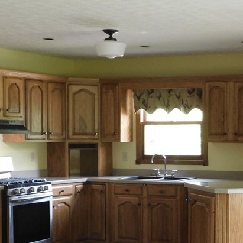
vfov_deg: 19.6
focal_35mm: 88
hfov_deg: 19.4
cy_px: 179
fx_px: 699
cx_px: 219
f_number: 3.6
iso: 400
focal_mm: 7.1
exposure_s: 1/20
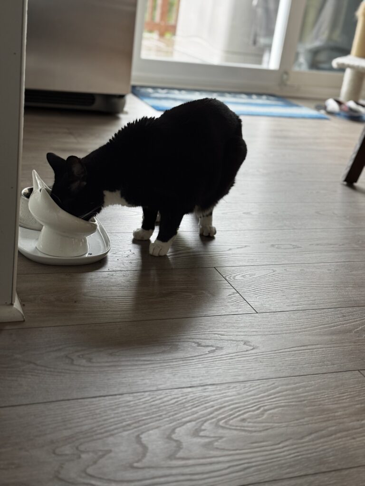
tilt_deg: -19.8
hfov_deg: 30.3
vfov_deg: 39.7
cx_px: 182
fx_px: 675
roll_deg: -7.2
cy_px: 243
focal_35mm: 48
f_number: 1.78
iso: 125
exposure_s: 1/60
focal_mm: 6.76
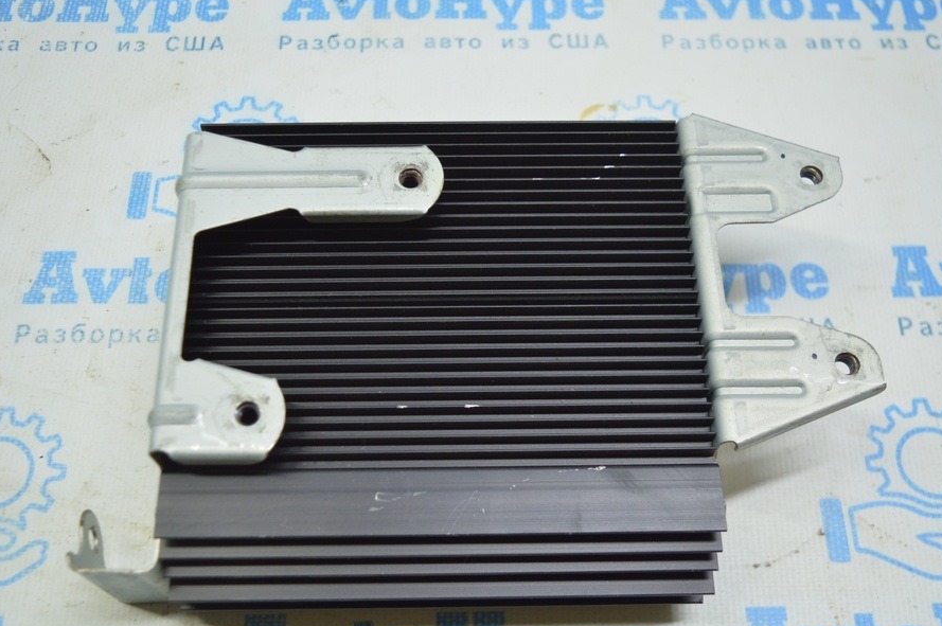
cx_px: 439
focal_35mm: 38
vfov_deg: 34.9
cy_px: 352
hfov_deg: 50.7
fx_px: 993
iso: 400
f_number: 3.8
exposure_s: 1/60
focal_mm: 22
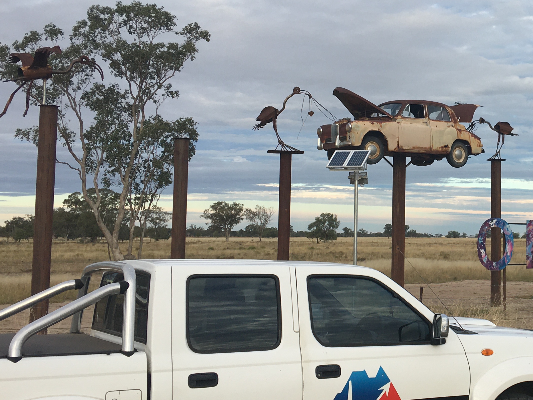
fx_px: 847
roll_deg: +0.2
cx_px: 444
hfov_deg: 33.7
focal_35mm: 55
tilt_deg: +5.4
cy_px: 178
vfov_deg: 26.5
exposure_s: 1/310
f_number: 2.2
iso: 25
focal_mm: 4.15
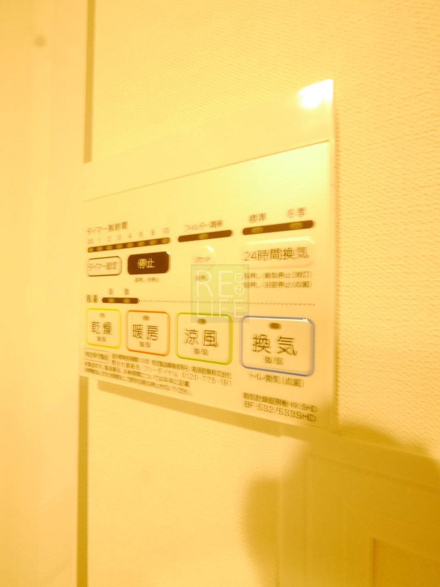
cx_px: 220
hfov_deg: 85.7
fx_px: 237
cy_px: 294
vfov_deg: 102.1
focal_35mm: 14
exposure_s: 1/6
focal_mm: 7
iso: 3200
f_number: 14
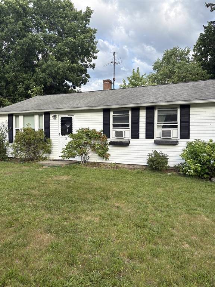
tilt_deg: -2.2
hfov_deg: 53.1
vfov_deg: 67.3
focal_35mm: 26
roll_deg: -0.3
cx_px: 108
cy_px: 144
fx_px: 215
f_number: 1.6
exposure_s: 1/1175
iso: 50
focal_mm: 5.96
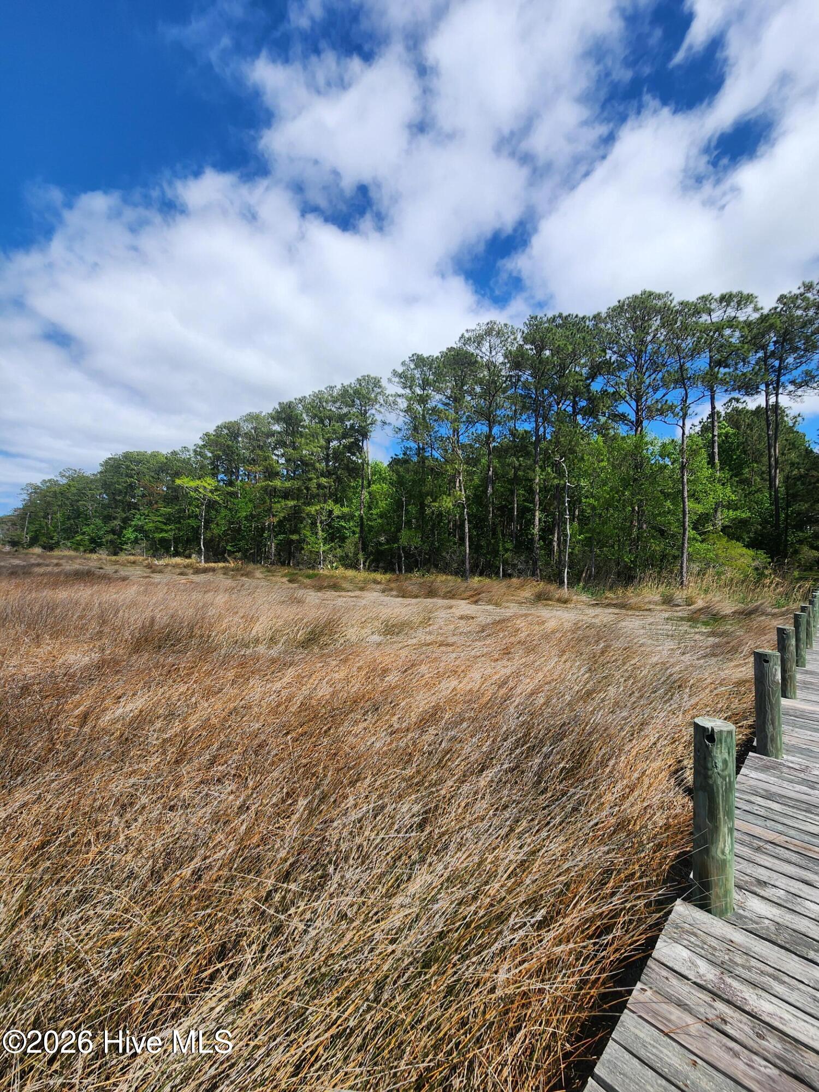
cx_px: 410
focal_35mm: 13
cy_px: 546
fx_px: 410
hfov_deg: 89.9
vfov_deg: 106.2
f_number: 2.2
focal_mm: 2.2
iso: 50
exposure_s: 1/2180
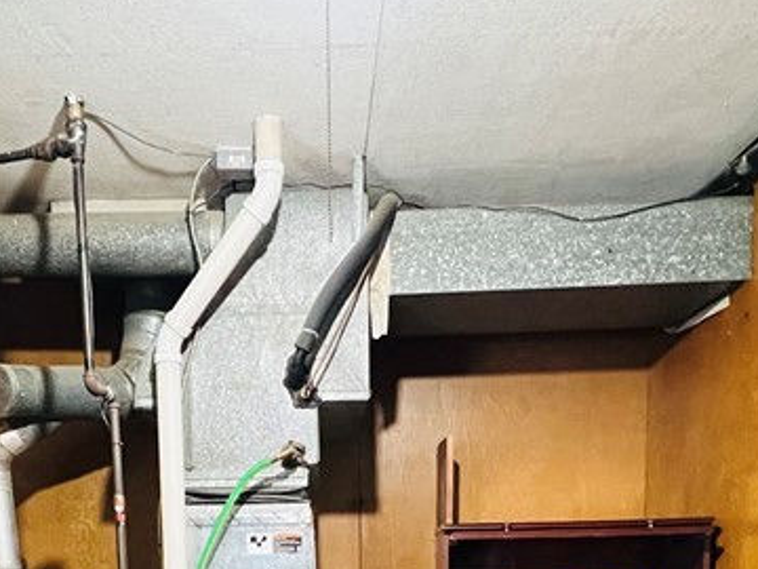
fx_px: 810
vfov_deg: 31.8
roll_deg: +1.1
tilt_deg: -6.9
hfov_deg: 49.8
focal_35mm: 37
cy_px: 695
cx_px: 299
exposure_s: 1/60
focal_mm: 1.57
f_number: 1.8
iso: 1000
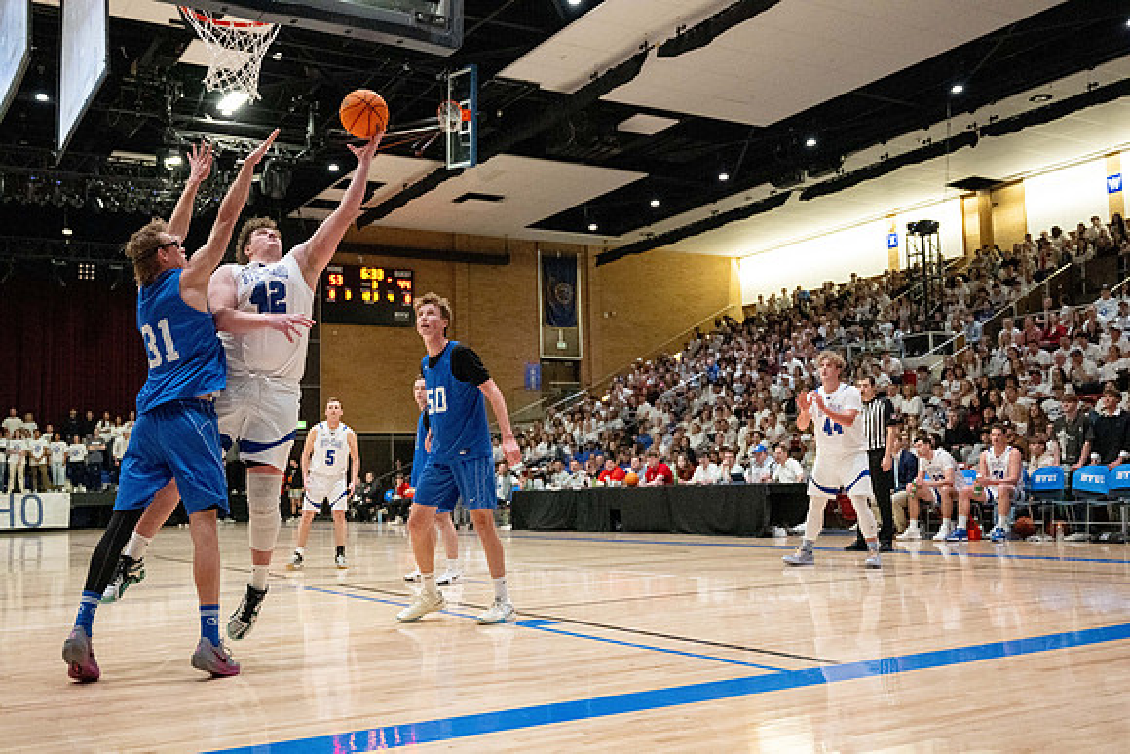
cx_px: 565
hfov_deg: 51.9
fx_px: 1162
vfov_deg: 36.0
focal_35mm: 37
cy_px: 377
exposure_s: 1/500
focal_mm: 37
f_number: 4
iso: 10000
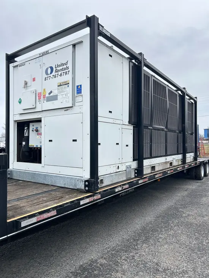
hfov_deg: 53.1
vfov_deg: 67.3
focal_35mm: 26
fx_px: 209
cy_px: 139
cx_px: 104
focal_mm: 5.7
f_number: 1.5
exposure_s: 1/991
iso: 50
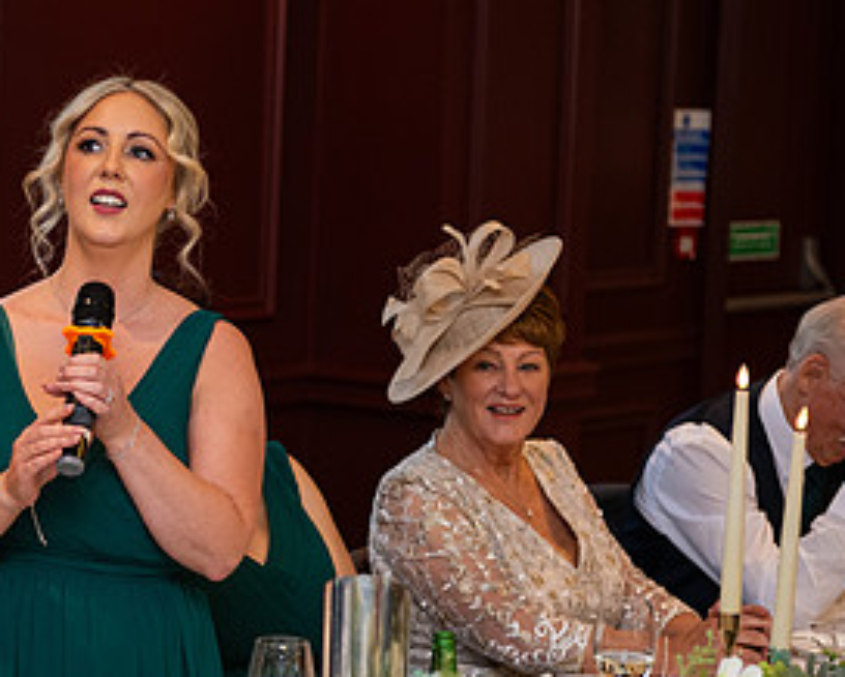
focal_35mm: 140
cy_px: 352
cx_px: 115
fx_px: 3504
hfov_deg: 13.6
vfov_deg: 11.0
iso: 800
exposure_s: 1/160
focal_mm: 70
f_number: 3.5
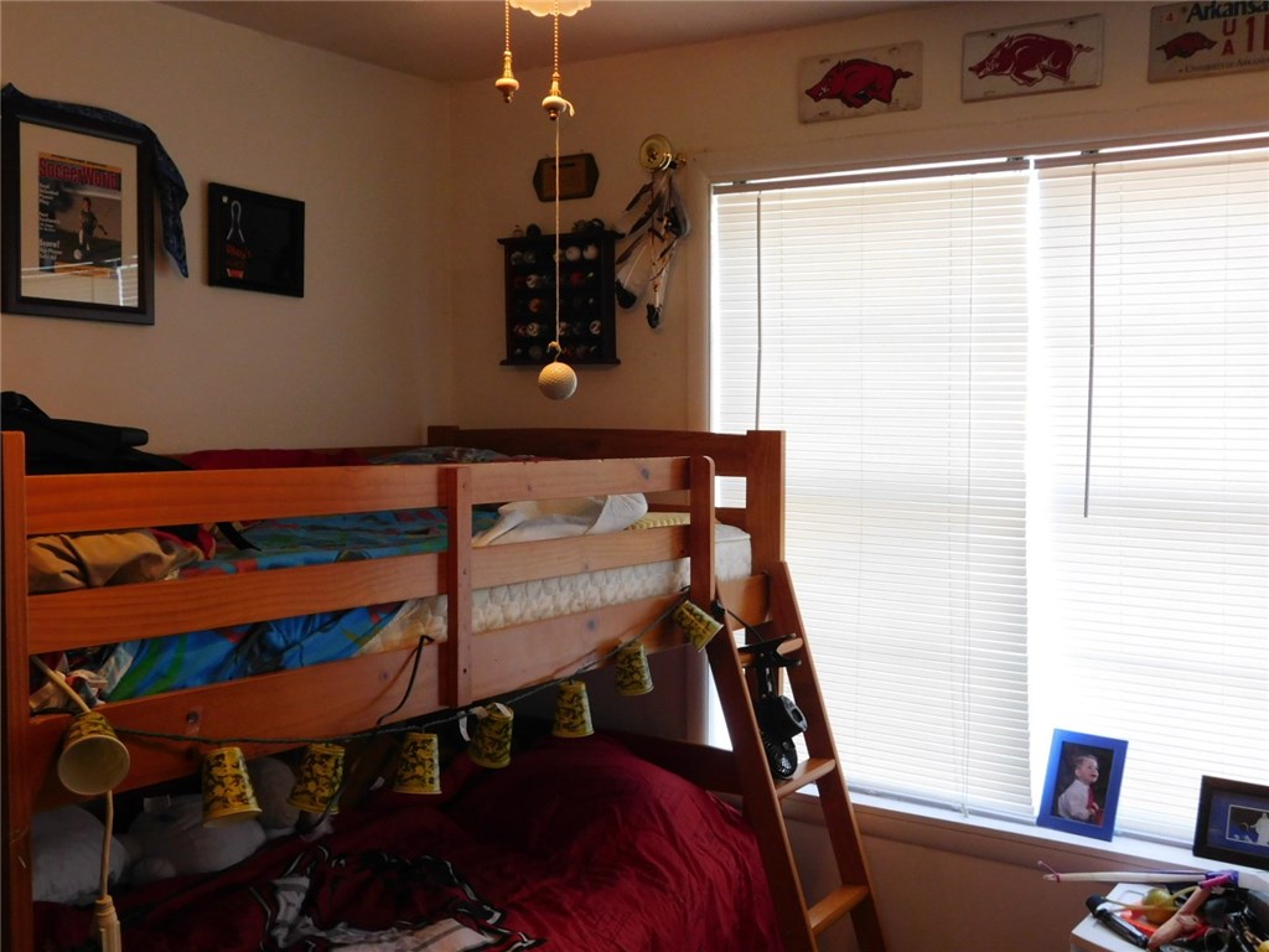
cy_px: 476
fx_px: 1320
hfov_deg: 51.4
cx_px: 634
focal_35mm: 36
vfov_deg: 39.7
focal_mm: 6.3
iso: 280
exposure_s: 1/30
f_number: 3.5
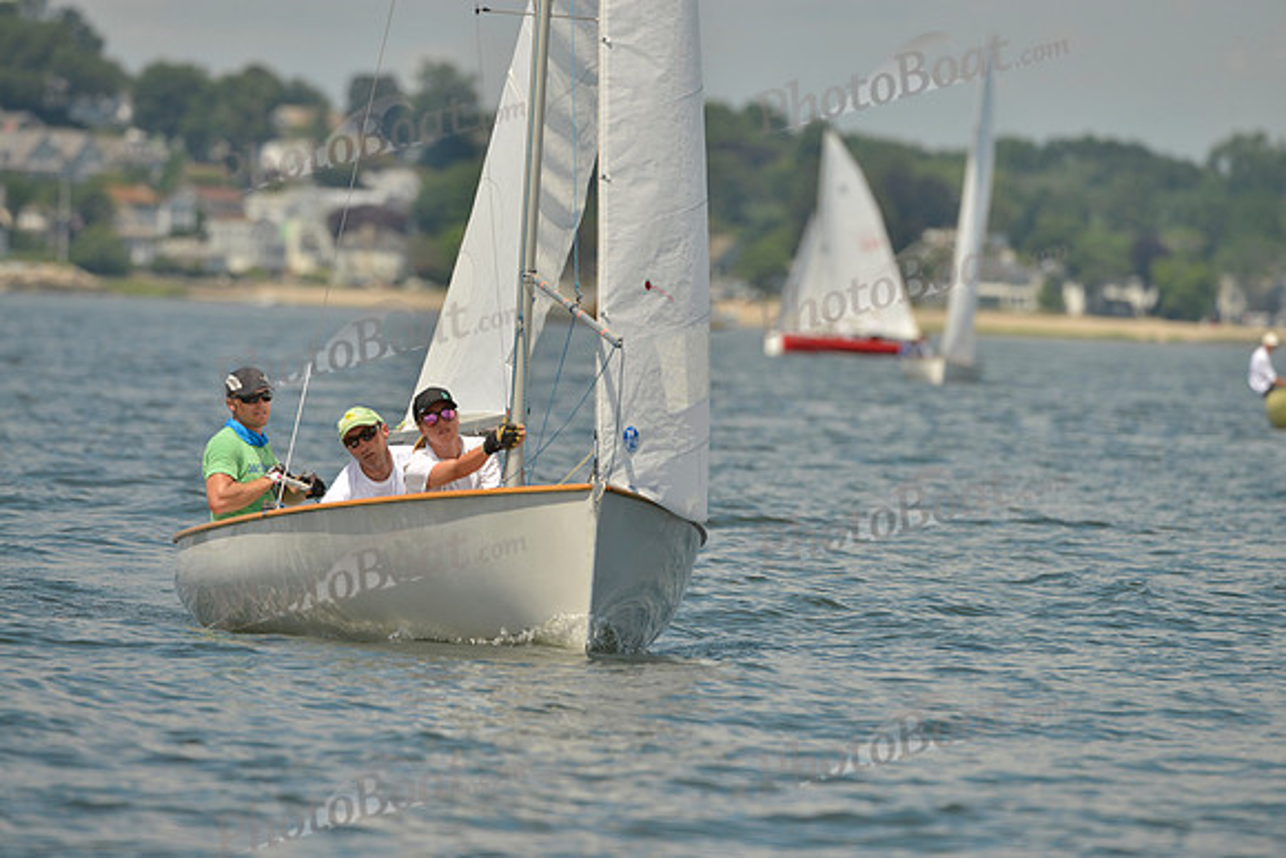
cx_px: 643
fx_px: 14292
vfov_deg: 3.4
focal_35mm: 400
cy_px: 429
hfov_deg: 5.2
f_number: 7.1
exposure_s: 1/1250
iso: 200
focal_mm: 400
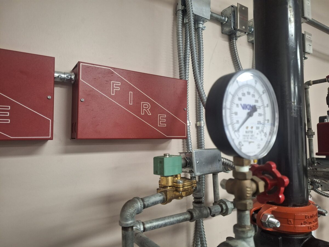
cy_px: 124
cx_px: 164
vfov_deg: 58.9
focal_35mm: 23
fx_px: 219
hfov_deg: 73.9
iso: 320
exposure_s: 1/30
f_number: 1.8
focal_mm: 5.54
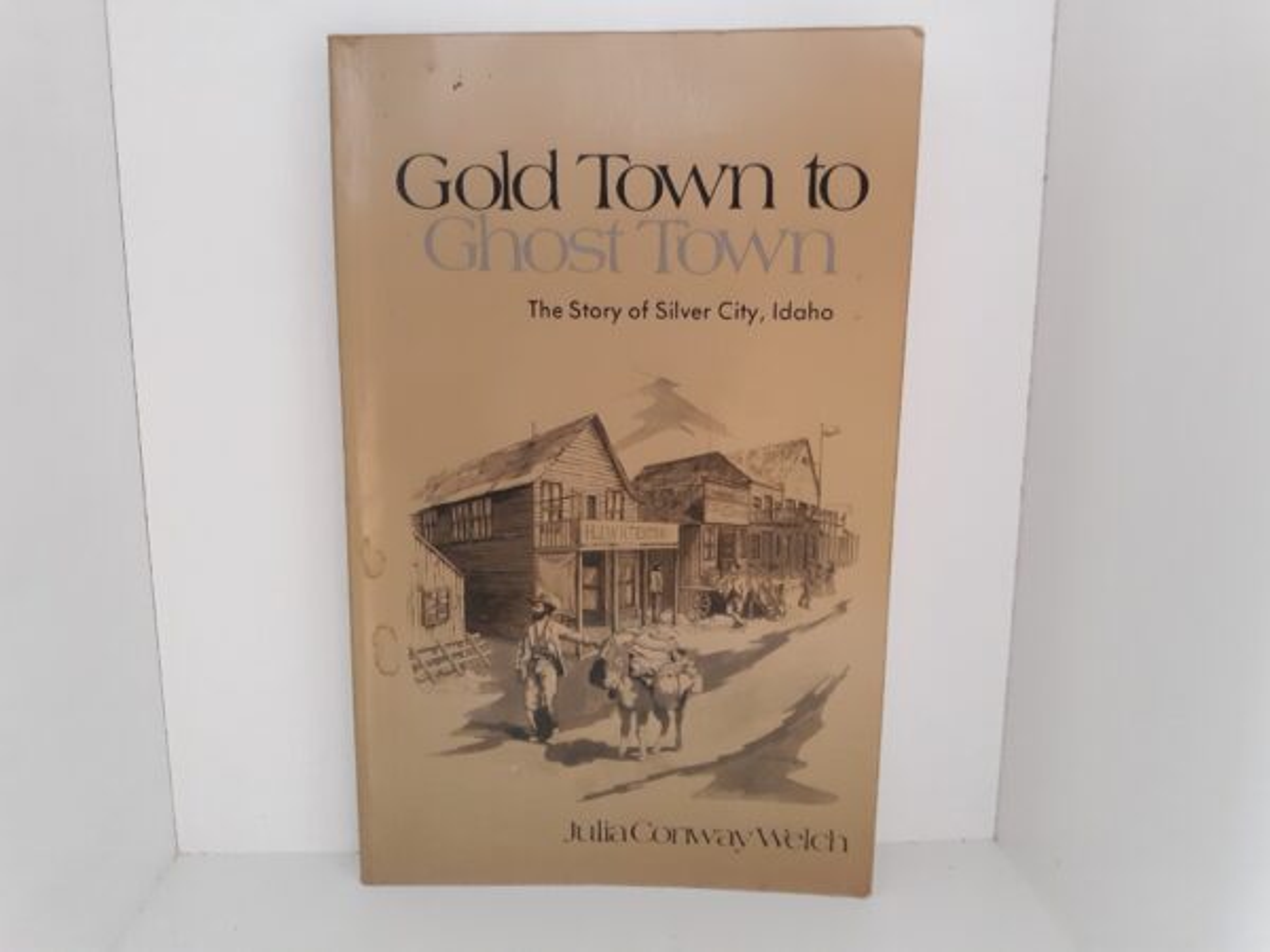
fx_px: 1027
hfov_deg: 63.4
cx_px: 635
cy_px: 476
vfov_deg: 49.7
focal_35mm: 28
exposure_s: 1/25
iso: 500
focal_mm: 3.7
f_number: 1.7
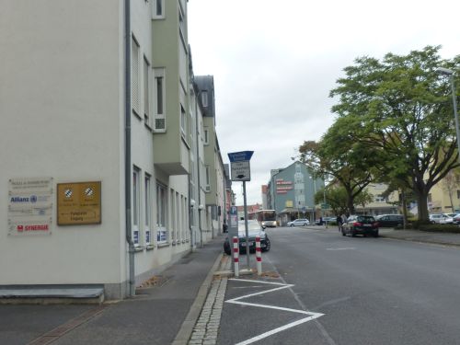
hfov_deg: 55.4
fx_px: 439
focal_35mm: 33
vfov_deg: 42.9
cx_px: 230
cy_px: 172
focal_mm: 5.9
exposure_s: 1/125
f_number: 4
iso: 160
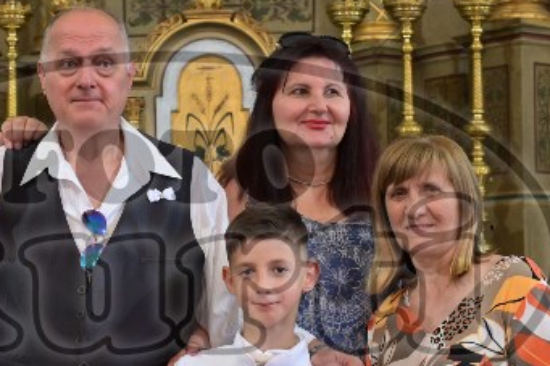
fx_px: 1573
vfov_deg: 13.3
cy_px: 256
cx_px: 173
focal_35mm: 103
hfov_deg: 19.8
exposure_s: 1/125
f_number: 4.5
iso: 4000
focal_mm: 54
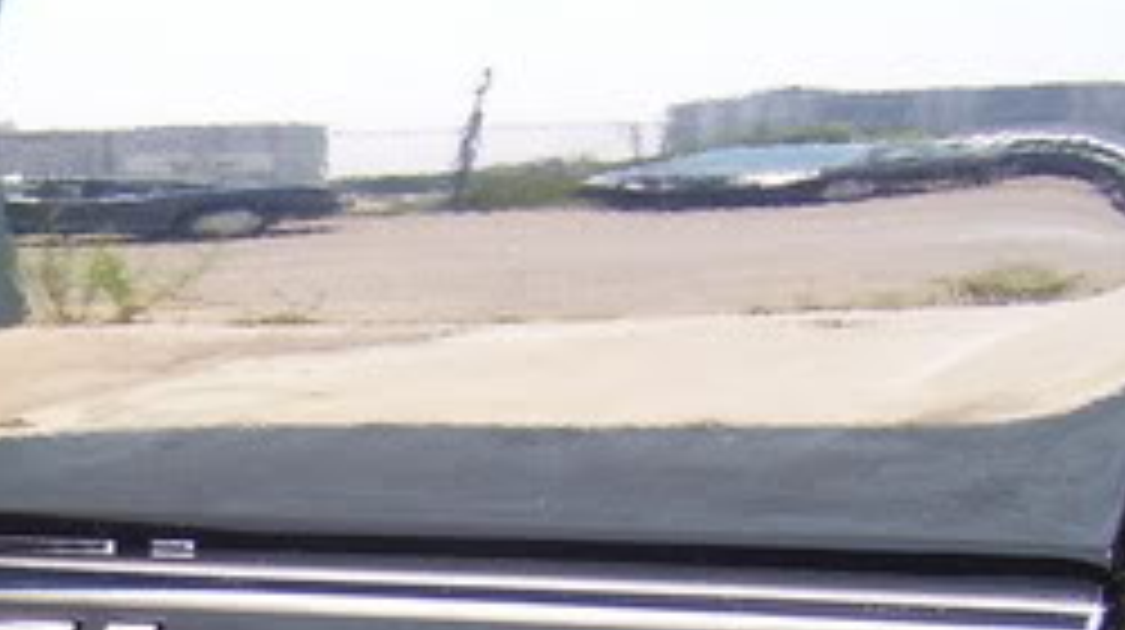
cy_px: 810
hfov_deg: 21.4
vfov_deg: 12.3
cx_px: -86
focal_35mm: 95
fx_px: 2831
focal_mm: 5.6
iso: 80
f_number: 2.7
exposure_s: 1/60
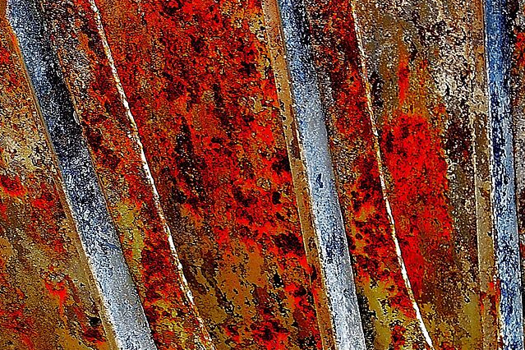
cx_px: 106
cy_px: 322
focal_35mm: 263
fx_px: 3835
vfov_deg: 5.2
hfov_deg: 7.8
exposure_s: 1/6
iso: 100
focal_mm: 70
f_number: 13
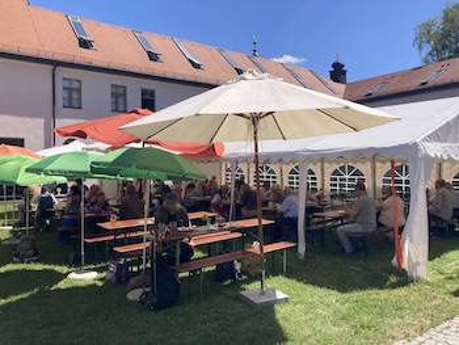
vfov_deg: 49.8
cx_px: 230
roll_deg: +1.4
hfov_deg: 63.4
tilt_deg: +0.9
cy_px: 172
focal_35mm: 28
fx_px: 372
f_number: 1.8
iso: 20
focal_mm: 3.99
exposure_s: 1/2183
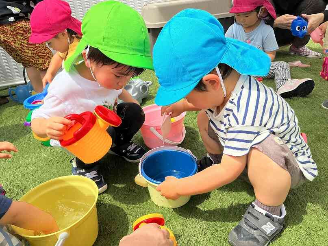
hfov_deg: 61.7
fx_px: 275
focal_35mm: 29
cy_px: 123
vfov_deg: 48.2
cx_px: 164
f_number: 1.8
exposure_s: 1/842
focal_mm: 3
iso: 25
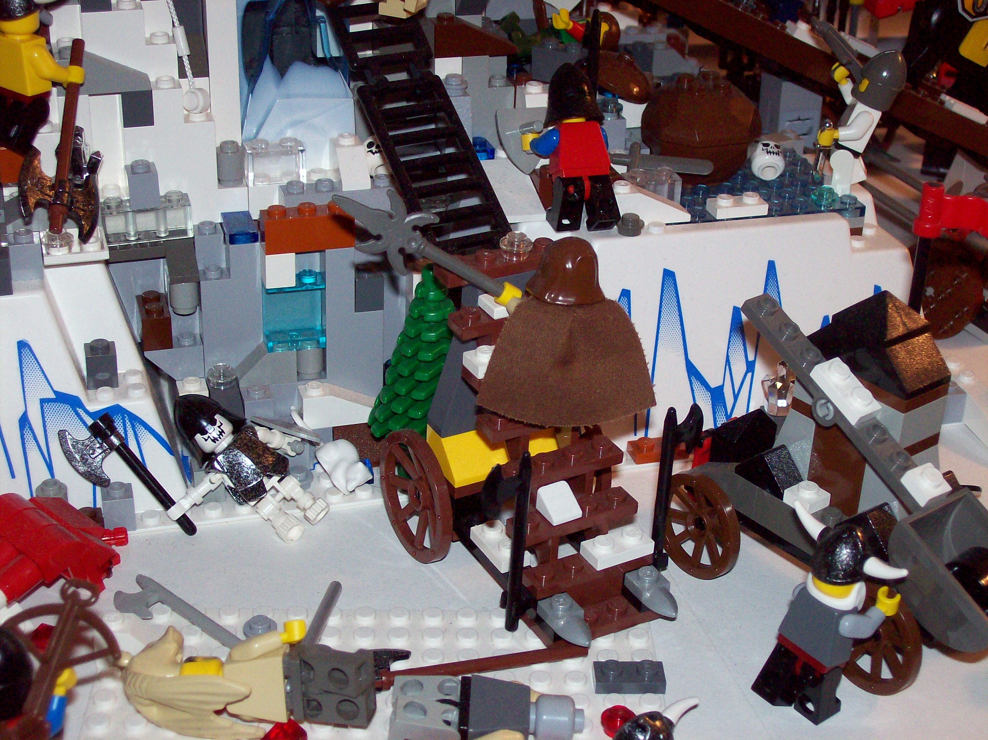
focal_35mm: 56
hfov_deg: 34.4
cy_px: 370
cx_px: 494
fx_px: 1598
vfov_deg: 26.1
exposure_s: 1/83.6
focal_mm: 9.4
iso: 140
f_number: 3.4
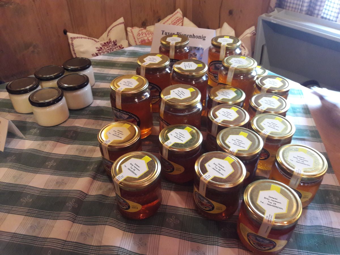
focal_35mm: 28
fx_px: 275
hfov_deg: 63.4
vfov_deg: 49.7
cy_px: 128
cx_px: 170
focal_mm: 3.7
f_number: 1.9
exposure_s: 1/17
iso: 250
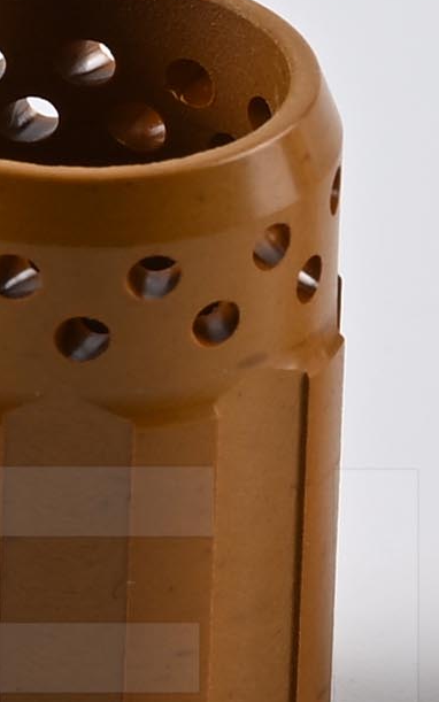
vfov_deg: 2.0
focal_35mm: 1060
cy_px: 38
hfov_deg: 1.2
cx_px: -1308
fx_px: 20286
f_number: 14
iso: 100
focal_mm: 105
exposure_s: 1/160
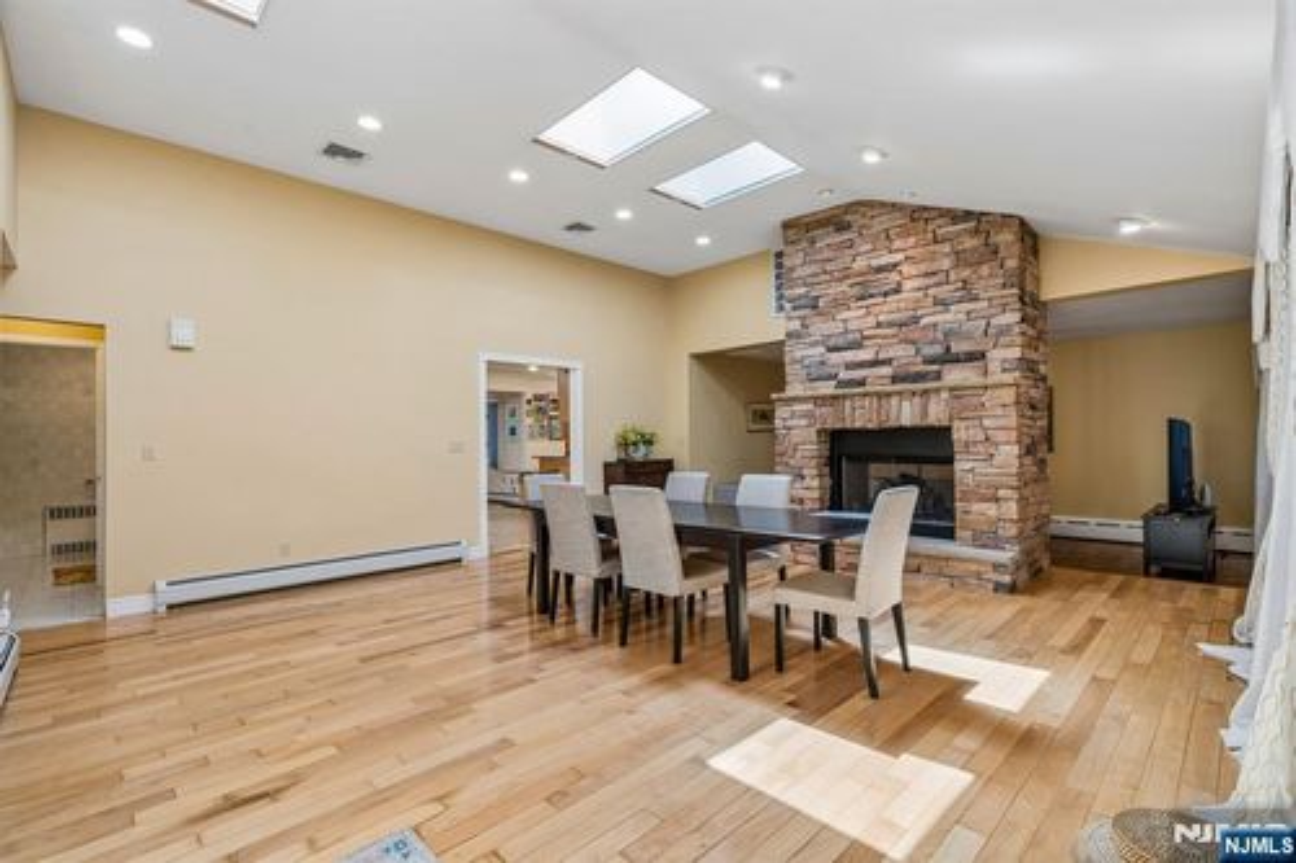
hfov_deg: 96.8
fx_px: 576
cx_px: 648
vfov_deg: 73.7
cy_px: 432
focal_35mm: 16
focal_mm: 16
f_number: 8
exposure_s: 1/50
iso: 500
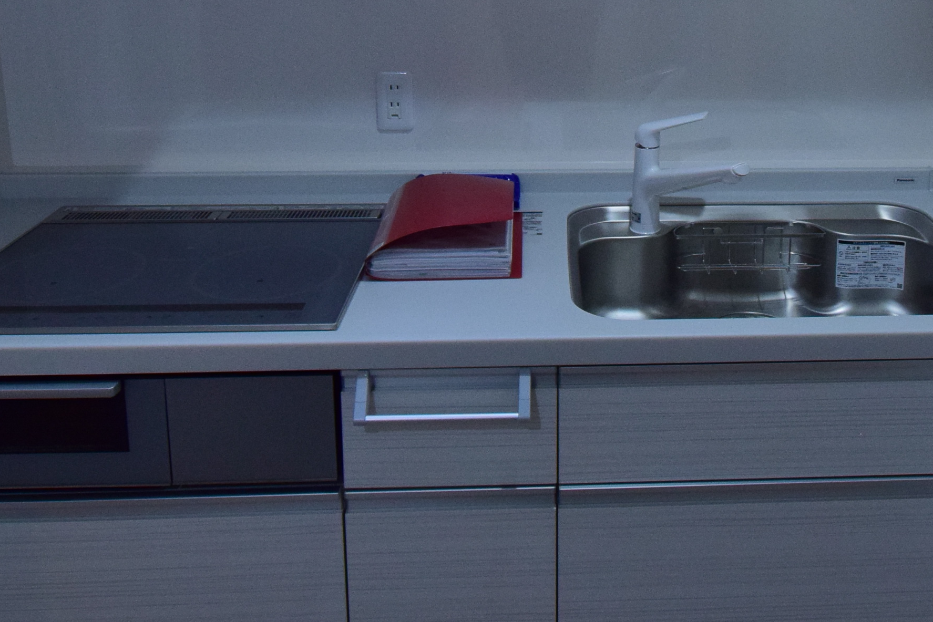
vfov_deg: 33.4
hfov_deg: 50.0
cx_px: 599
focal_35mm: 38
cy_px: 74
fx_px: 985
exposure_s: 1/90
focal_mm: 10
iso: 800
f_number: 5.6
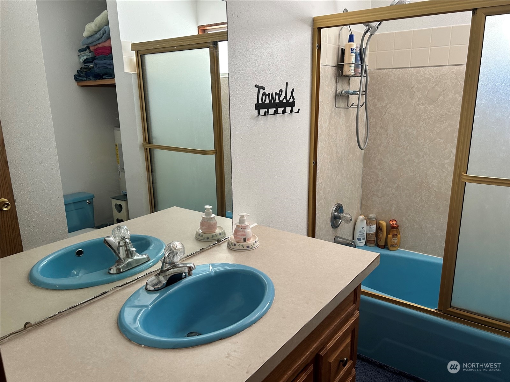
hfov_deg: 67.3
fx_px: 383
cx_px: 255
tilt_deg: -14.4
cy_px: 191
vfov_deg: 53.1
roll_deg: +0.9
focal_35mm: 26
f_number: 1.5
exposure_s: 1/60
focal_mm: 5.7
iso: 125
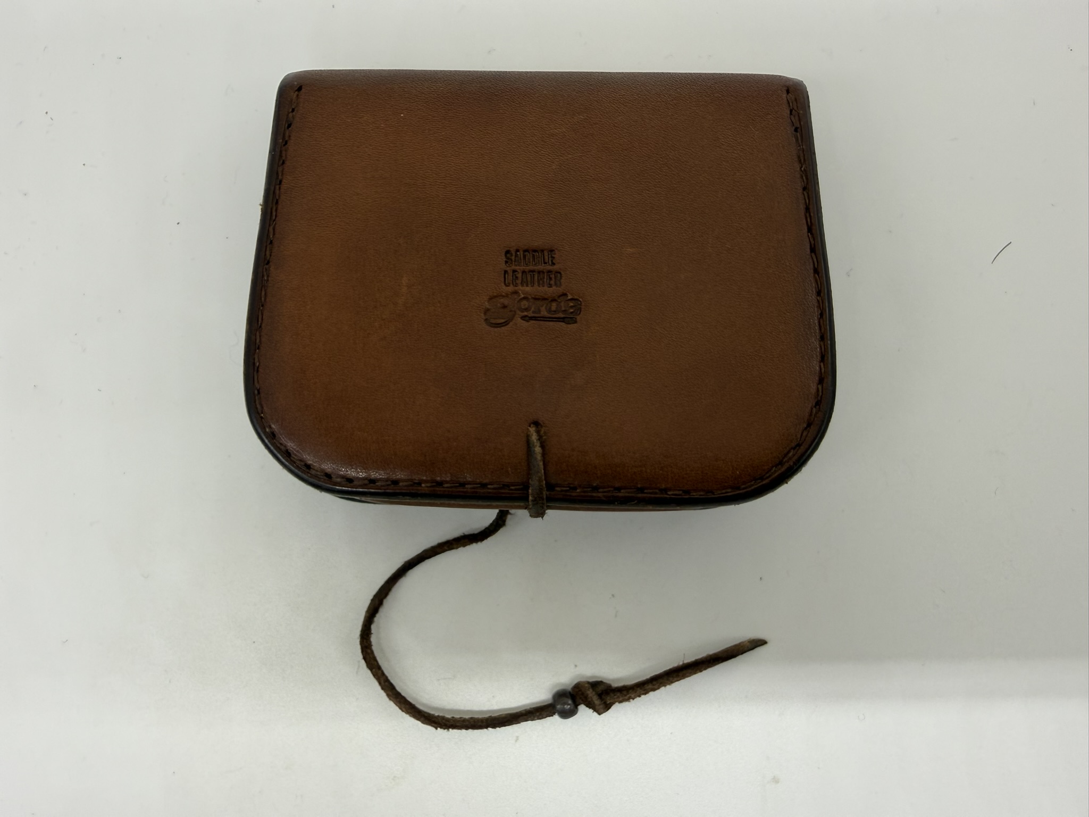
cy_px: 408
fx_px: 755
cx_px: 544
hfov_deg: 71.6
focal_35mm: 24
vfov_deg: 56.8
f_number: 2.2
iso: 64
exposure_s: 1/99
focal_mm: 2.22
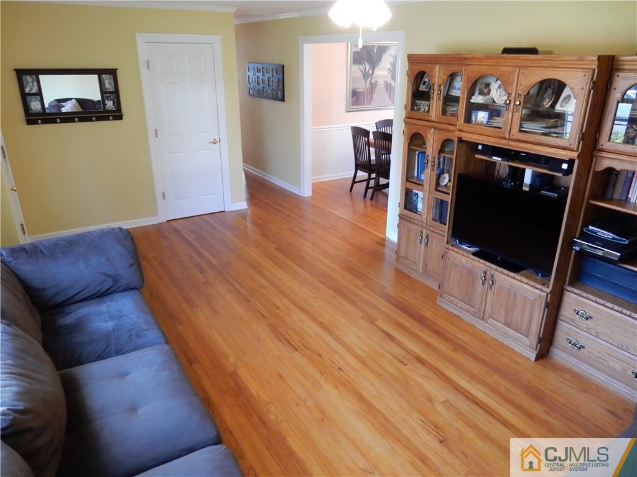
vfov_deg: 54.9
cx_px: 318
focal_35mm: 25
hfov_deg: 69.4
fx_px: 460
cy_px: 238
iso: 400
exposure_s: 1/20
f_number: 3.7
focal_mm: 4.5
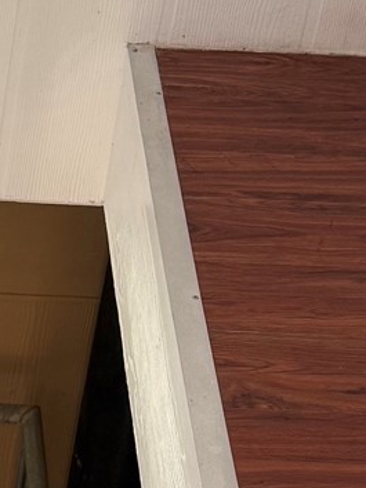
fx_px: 1962
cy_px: 525
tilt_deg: -38.8
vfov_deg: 13.9
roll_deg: -2.3
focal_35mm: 139
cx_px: -247
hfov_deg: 10.2
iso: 125
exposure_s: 1/121
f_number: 1.78
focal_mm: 6.76
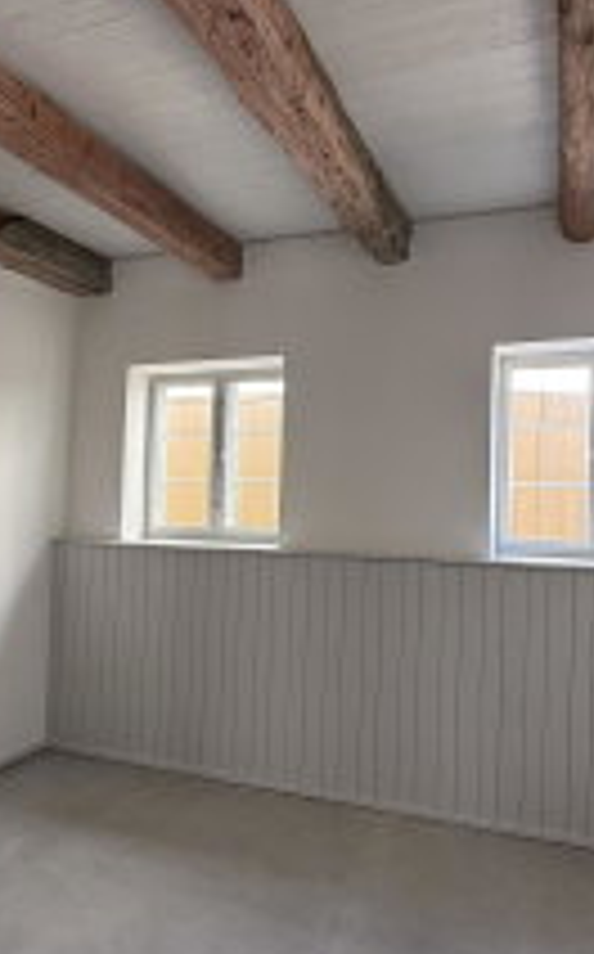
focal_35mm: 28
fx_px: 727
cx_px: 274
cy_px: 504
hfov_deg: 44.4
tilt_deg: +0.3
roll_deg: -0.7
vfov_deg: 66.5
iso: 200
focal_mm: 2.22
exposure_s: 1/99
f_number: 2.2
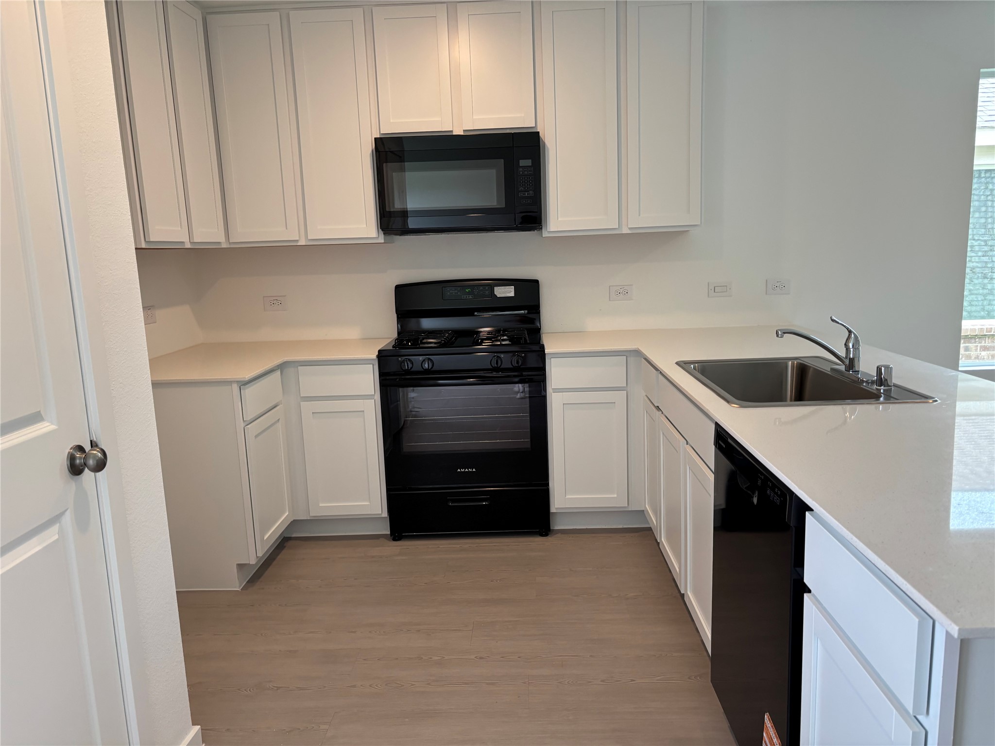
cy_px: 373
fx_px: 747
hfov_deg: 67.3
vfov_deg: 53.1
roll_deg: +0.8
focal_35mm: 26
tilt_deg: -8.8
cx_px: 498
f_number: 1.6
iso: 125
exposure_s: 1/120
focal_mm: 5.96
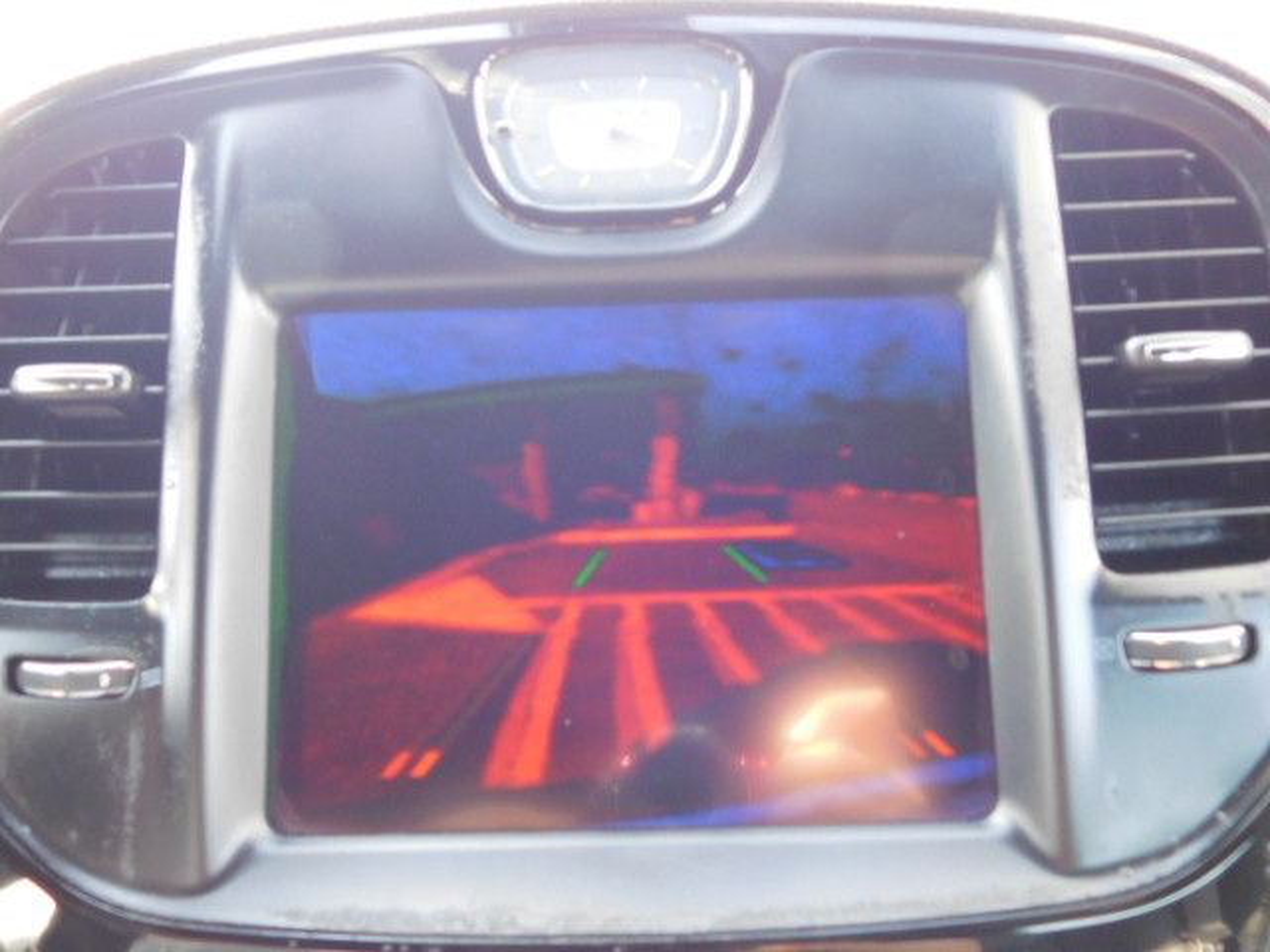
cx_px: 635
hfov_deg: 46.8
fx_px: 1468
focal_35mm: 40
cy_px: 476
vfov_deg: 36.0
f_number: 3.6
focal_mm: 7.1
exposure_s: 1/30
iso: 400
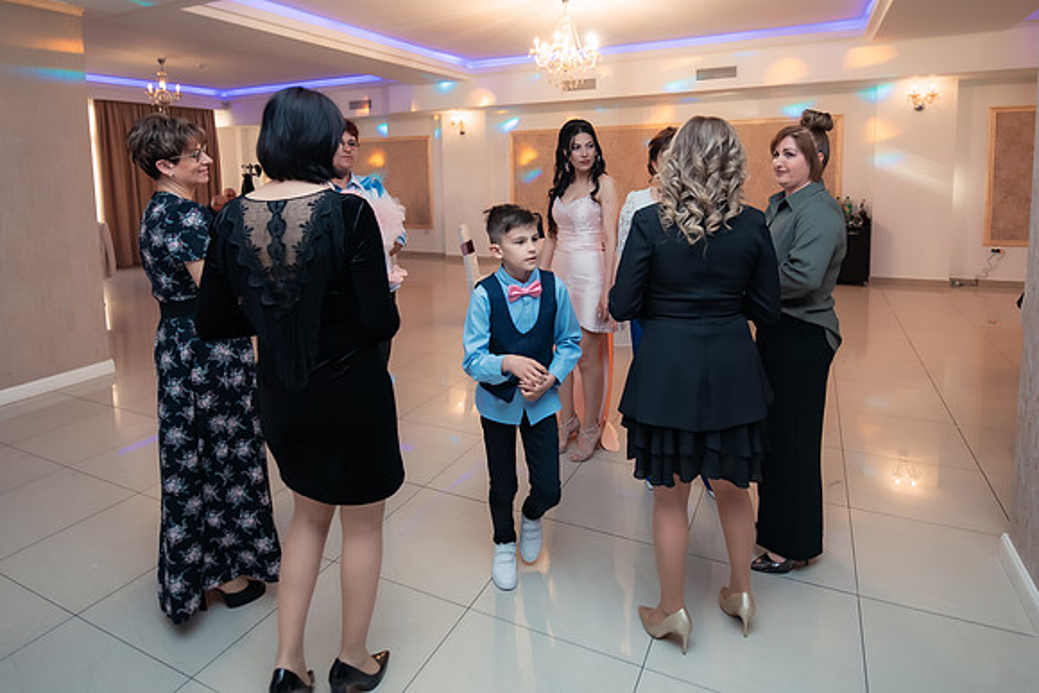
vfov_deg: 58.5
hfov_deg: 81.4
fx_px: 604
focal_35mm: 21
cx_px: 520
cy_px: 240
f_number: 2.8
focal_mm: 16
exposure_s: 1/200
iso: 1600
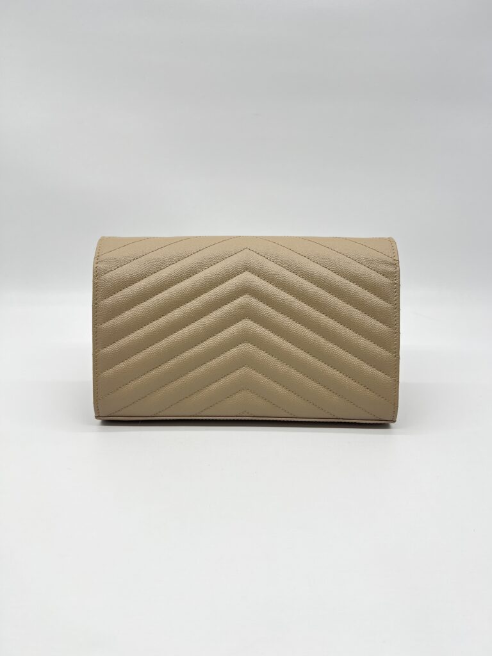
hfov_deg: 53.1
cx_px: 246
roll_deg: -0.2
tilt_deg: -20.7
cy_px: 328
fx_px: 493
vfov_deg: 67.3
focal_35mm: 26
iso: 40
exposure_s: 1/154
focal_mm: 5.7
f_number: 1.5
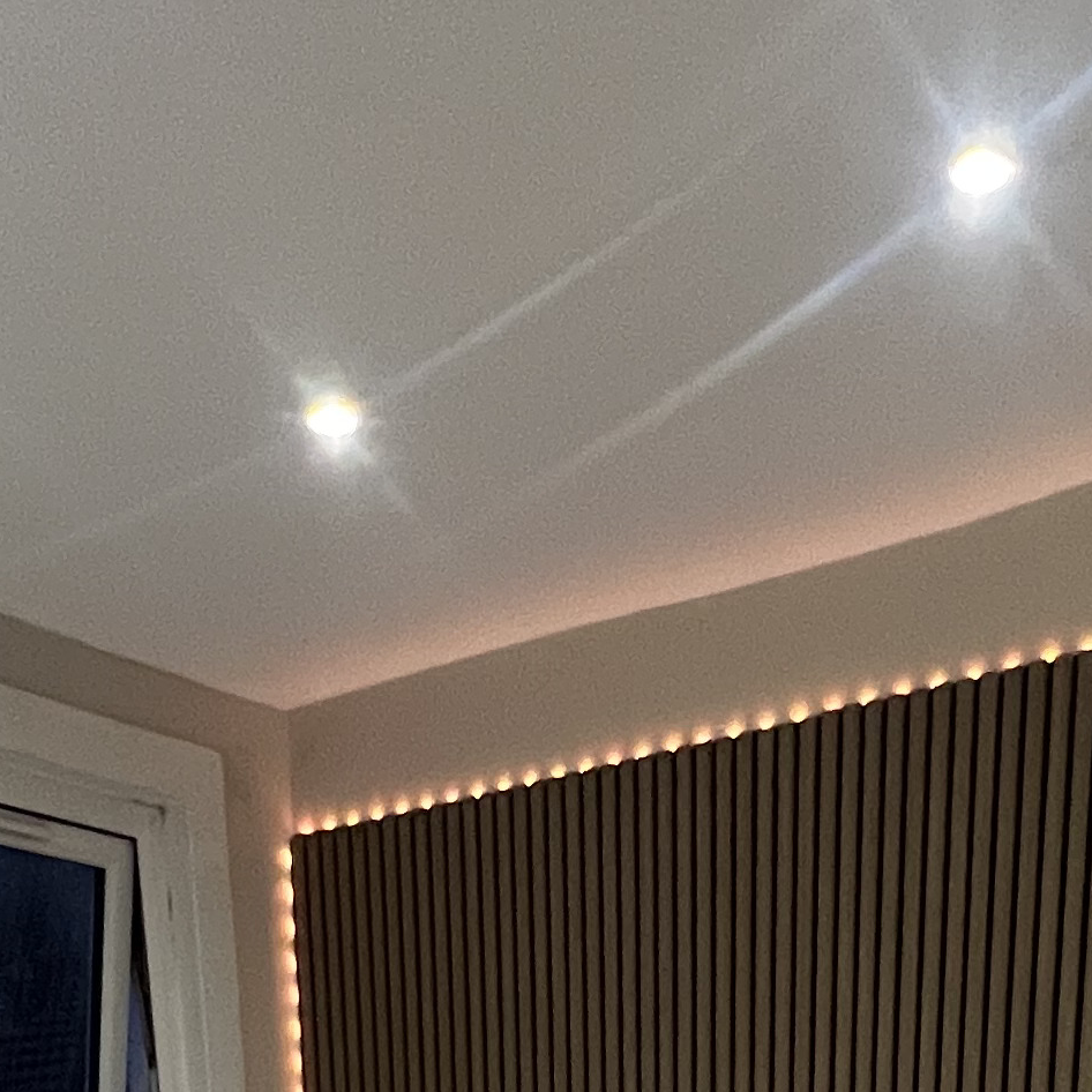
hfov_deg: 34.7
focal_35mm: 49
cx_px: 588
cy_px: 1953
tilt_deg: -19.1
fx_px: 1749
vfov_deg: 21.9
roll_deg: +1.2
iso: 400
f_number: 1.8
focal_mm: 1.57
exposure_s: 1/59
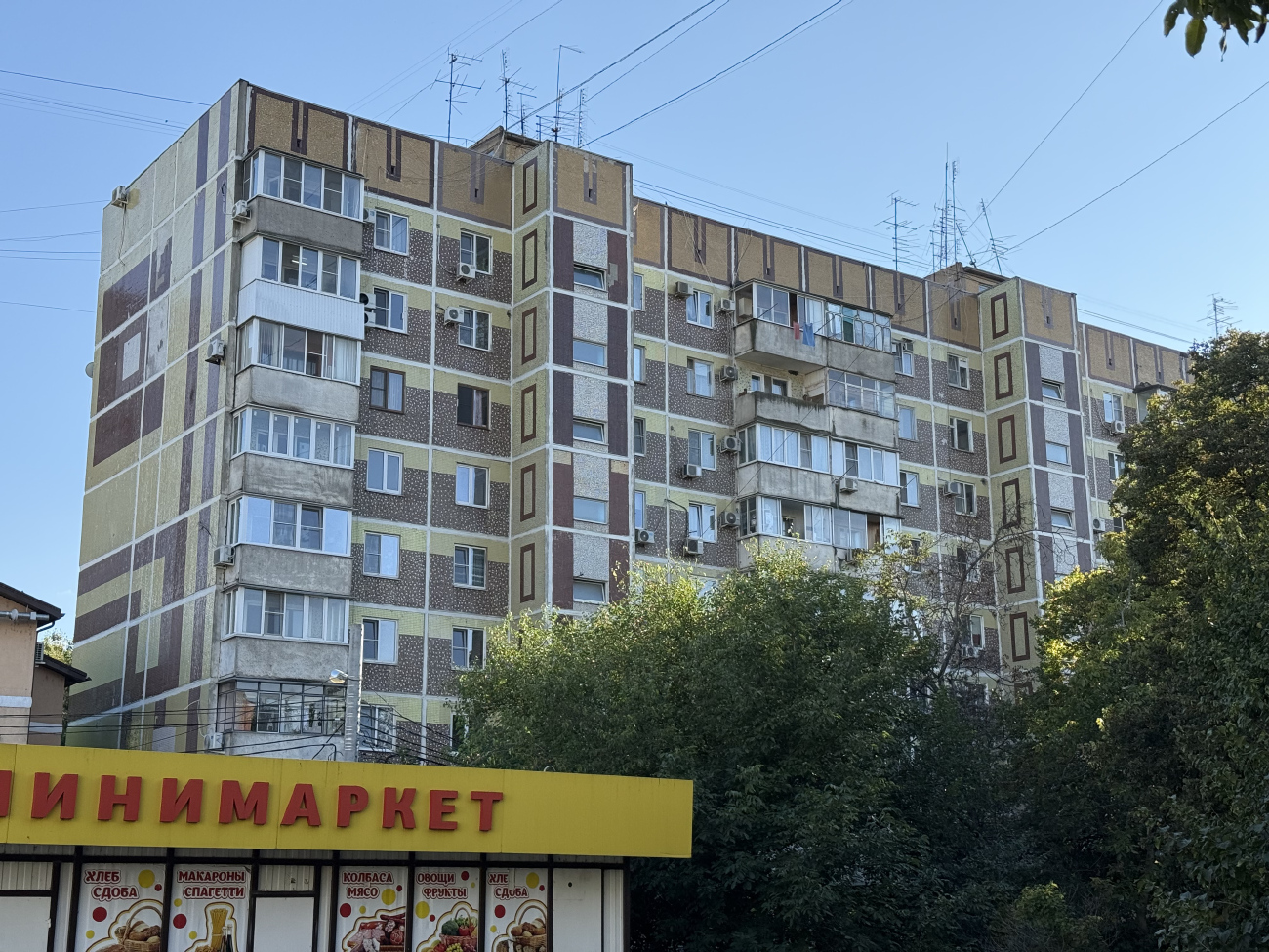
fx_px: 1760
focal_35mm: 48
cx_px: 634
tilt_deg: +14.3
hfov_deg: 39.7
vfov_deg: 30.3
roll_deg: +0.3
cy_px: 476
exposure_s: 1/2273
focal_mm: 6.76
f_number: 1.78
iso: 80
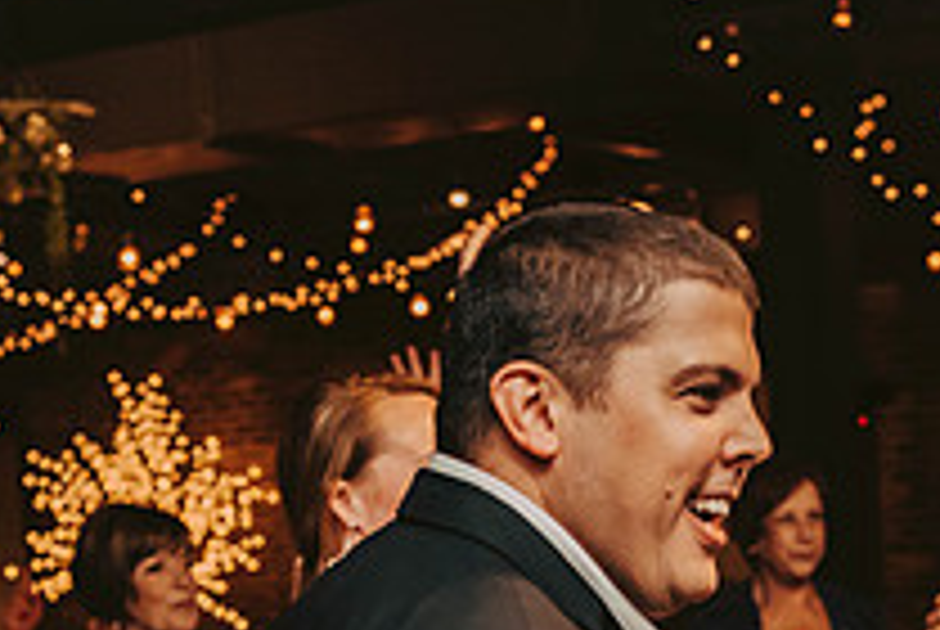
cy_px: 803
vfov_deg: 13.7
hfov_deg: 21.0
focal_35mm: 97
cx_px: 535
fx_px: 2536
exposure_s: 1/200
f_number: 3.2
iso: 2000
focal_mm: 35
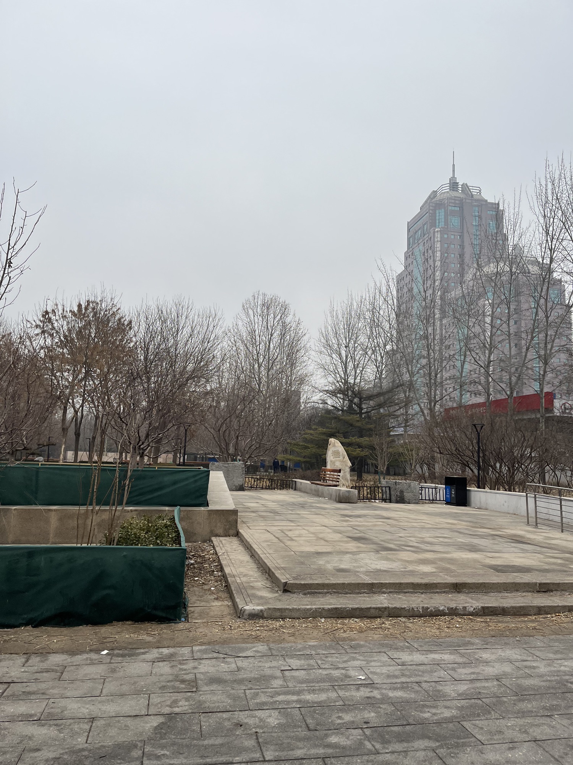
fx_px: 574
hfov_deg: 53.1
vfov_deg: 67.3
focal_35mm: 26
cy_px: 382
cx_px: 286
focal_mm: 5.1
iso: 50
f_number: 1.6
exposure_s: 1/1096
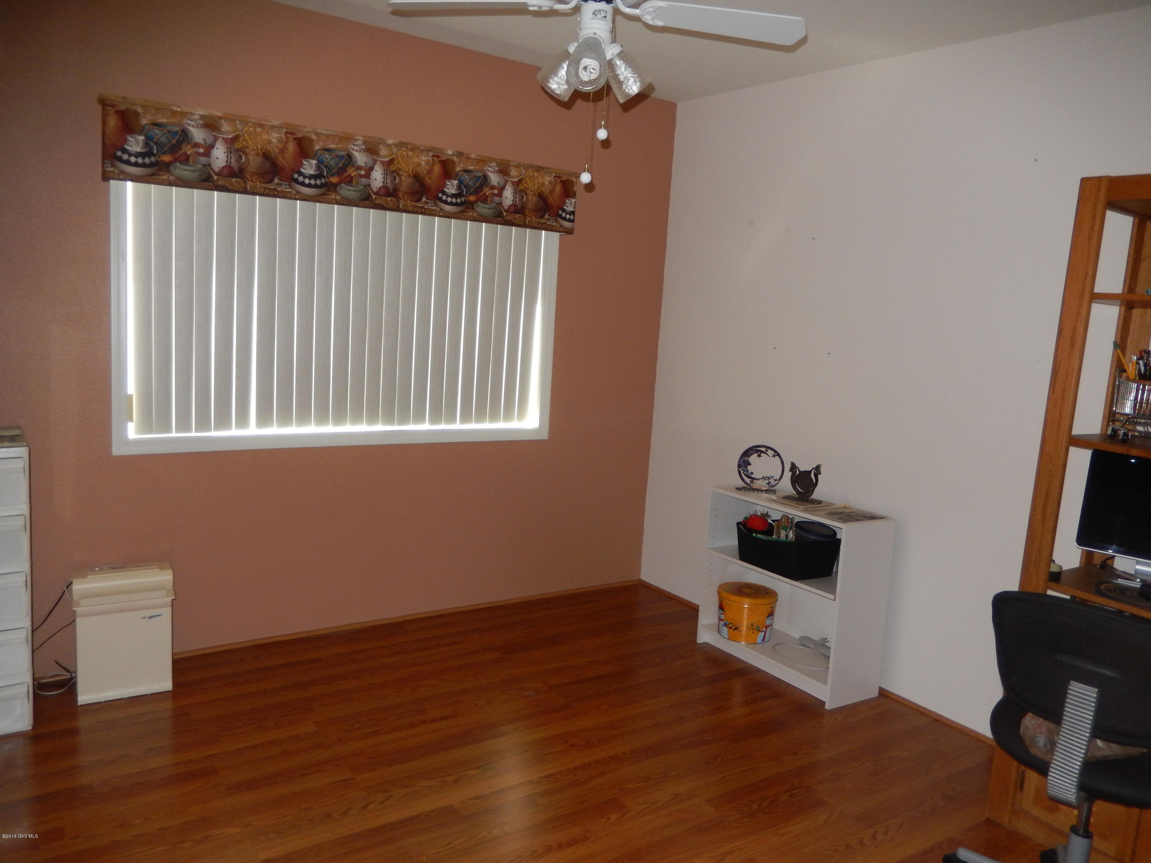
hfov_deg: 69.4
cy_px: 432
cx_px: 576
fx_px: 831
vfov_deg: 54.9
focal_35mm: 25
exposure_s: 1/30
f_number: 3.4
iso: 200
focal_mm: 4.5
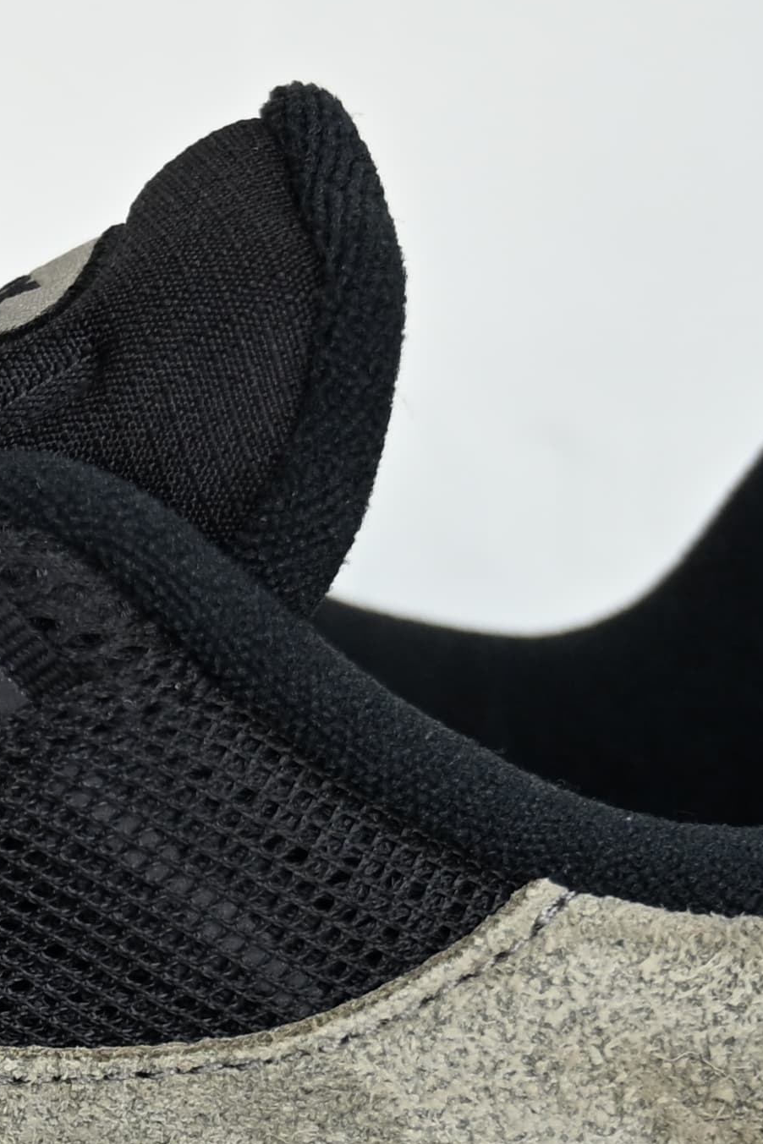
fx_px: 4903
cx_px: -554
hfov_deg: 8.6
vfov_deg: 13.2
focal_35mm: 154
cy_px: 965
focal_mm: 34.5
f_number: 4
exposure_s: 1/250
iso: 400
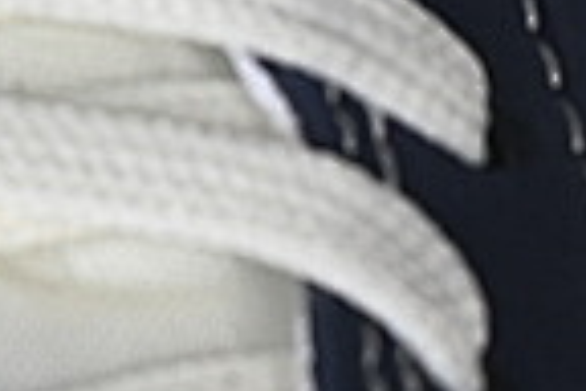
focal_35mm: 562
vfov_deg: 2.4
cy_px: -464
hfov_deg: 3.6
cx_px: -399
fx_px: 9147
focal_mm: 50
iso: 160
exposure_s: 1/80
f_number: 7.1
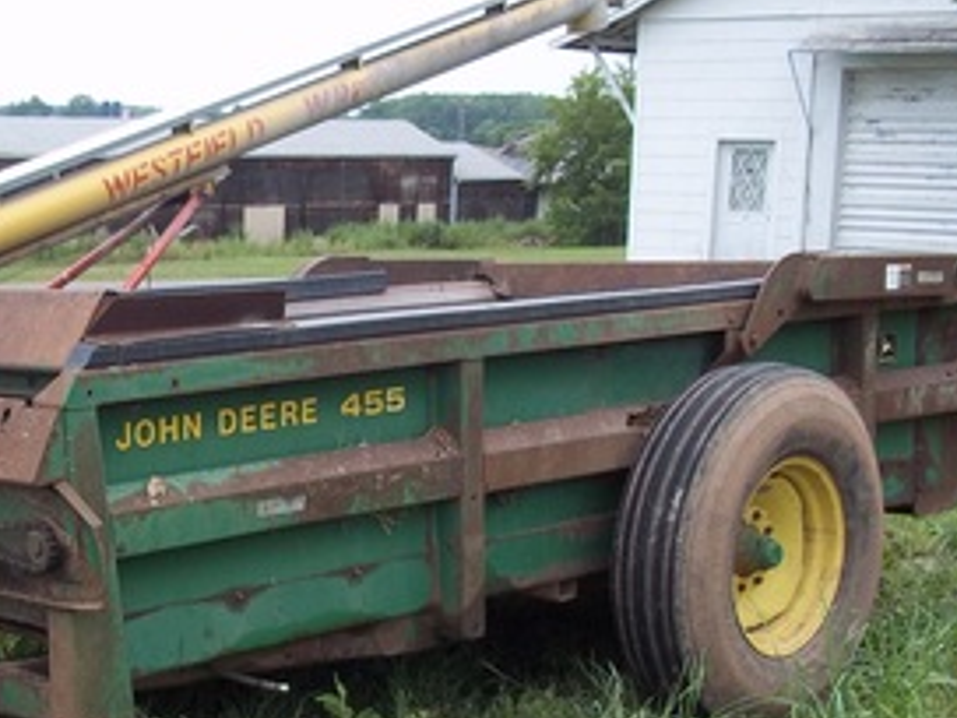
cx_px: 53
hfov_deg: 25.9
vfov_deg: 20.3
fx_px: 1991
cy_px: 521
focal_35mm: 72
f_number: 3.1
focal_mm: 6.5
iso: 80
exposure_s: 1/500
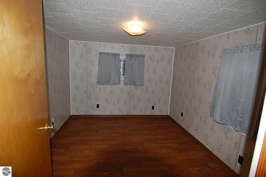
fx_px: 133
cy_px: 88
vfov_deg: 67.3
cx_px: 133
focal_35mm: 18
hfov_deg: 90.1
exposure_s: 1/250
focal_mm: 12
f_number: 4
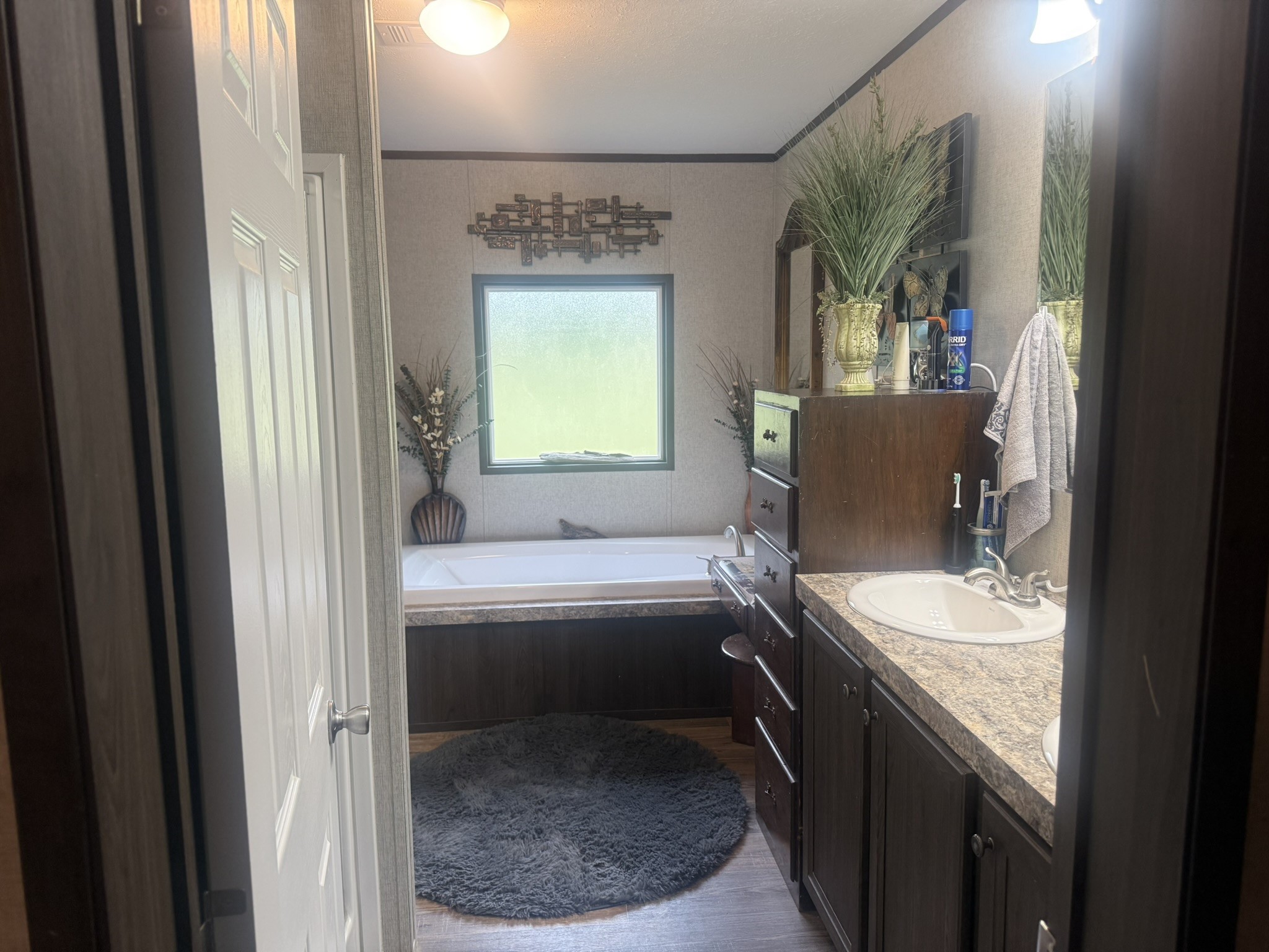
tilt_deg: -8.1
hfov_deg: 71.6
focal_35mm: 24
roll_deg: +0.6
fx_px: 880
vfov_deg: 56.8
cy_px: 476
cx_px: 634
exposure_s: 1/120
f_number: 1.78
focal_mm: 6.76
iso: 200
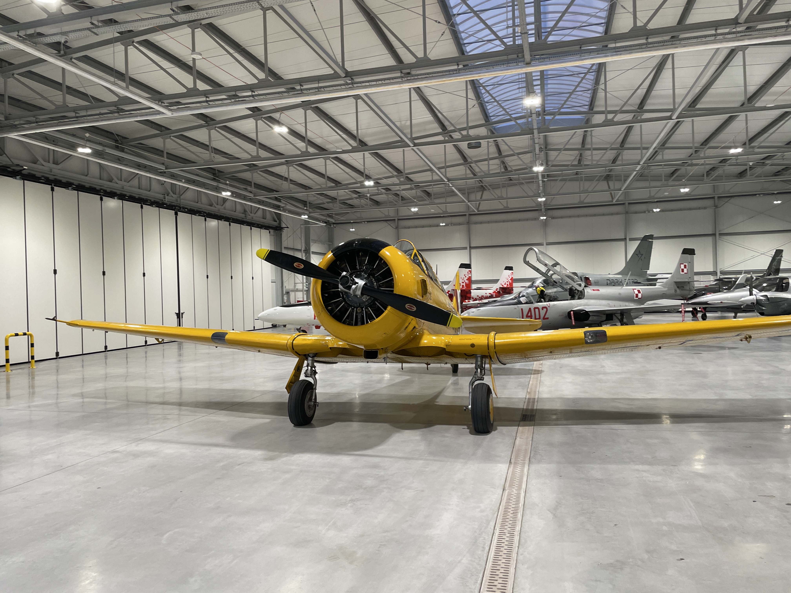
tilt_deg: -1.7
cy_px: 296
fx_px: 594
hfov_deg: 67.3
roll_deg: +2.0
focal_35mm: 26
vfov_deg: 53.1
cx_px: 396
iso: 125
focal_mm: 4.2
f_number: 1.6
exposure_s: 1/121
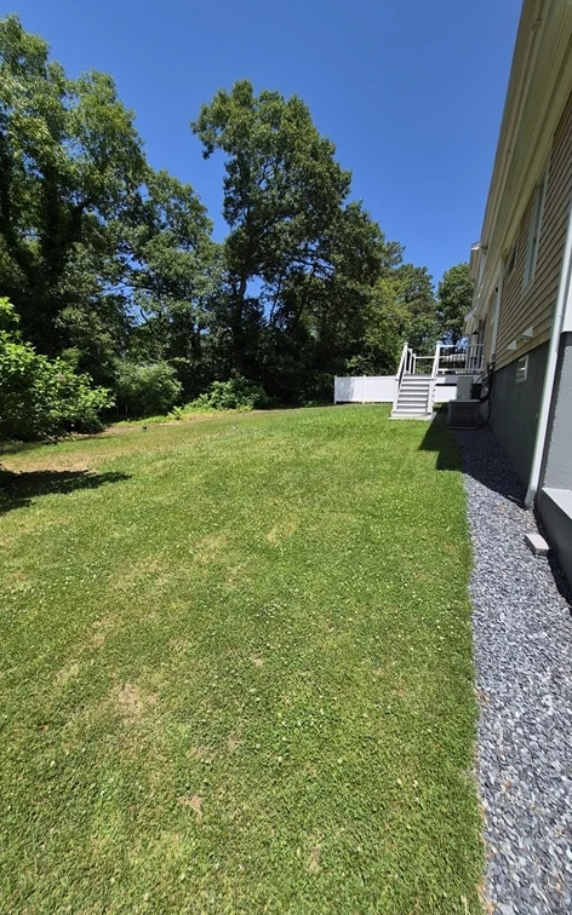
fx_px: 349
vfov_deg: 105.3
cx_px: 288
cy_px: 461
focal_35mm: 14
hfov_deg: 78.6
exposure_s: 1/1484
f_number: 2.2
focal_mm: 1.74
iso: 40
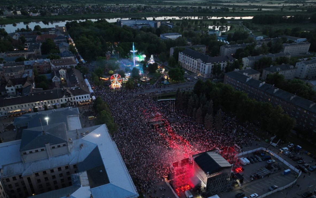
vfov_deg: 47.4
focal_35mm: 26
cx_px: 156
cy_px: 116
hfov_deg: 70.4
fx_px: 224
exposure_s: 1/15
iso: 170
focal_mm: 12.29
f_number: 2.8
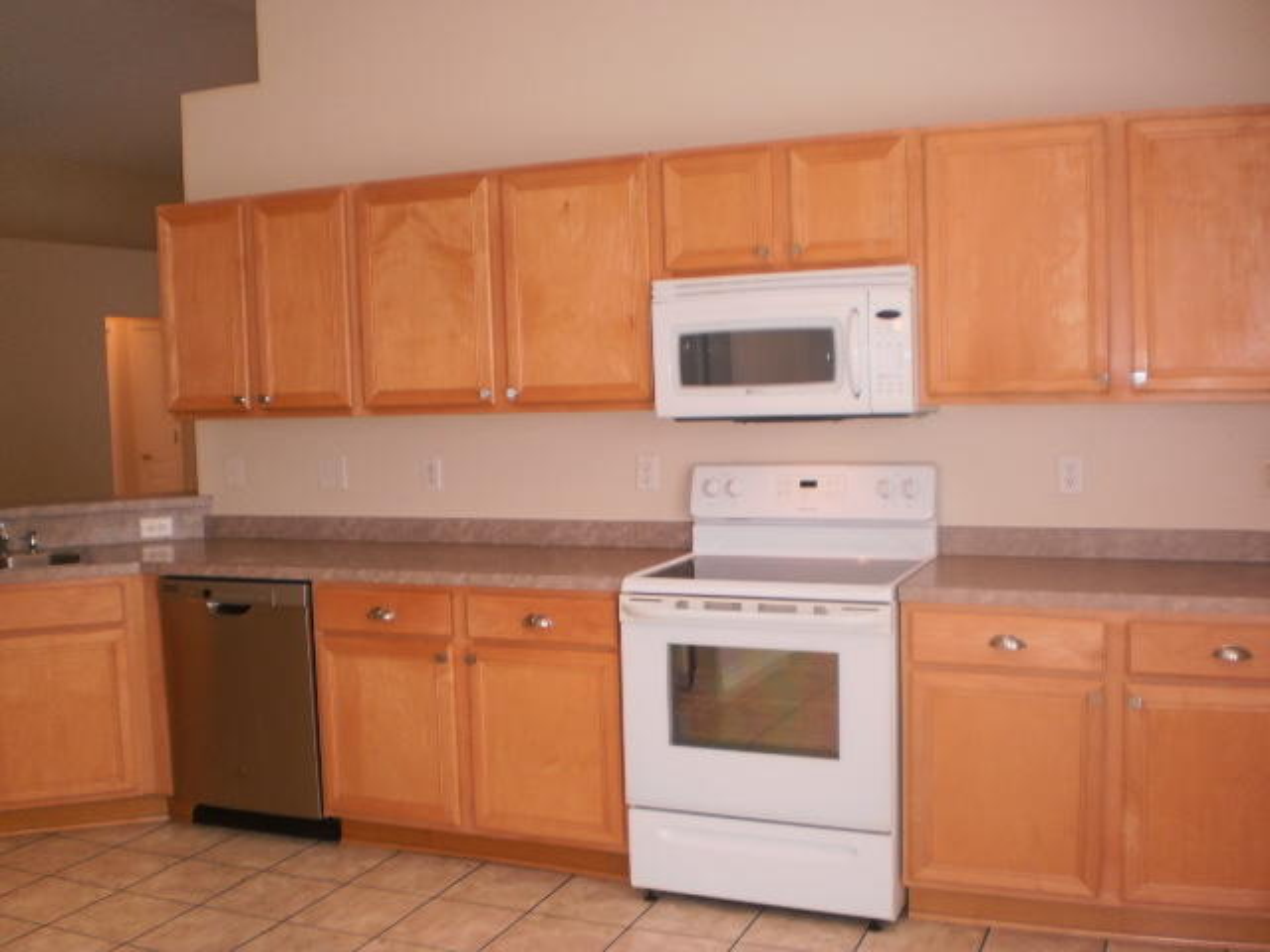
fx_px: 1321
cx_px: 635
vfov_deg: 39.7
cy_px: 476
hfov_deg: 51.4
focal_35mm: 36
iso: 125
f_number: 3.1
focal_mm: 6.3
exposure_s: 1/30
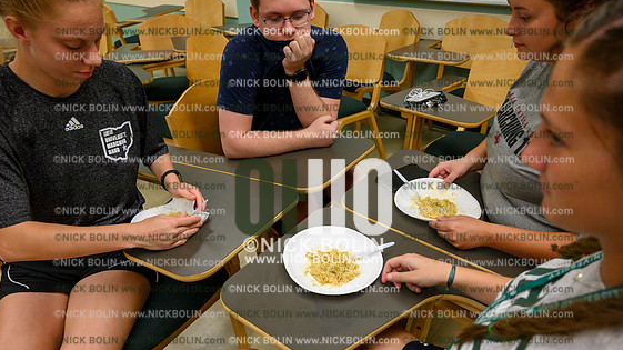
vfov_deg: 44.1
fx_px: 429
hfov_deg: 71.9
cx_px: 313
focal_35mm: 26
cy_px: 211
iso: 1600
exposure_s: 1/250
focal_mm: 24
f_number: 4.5
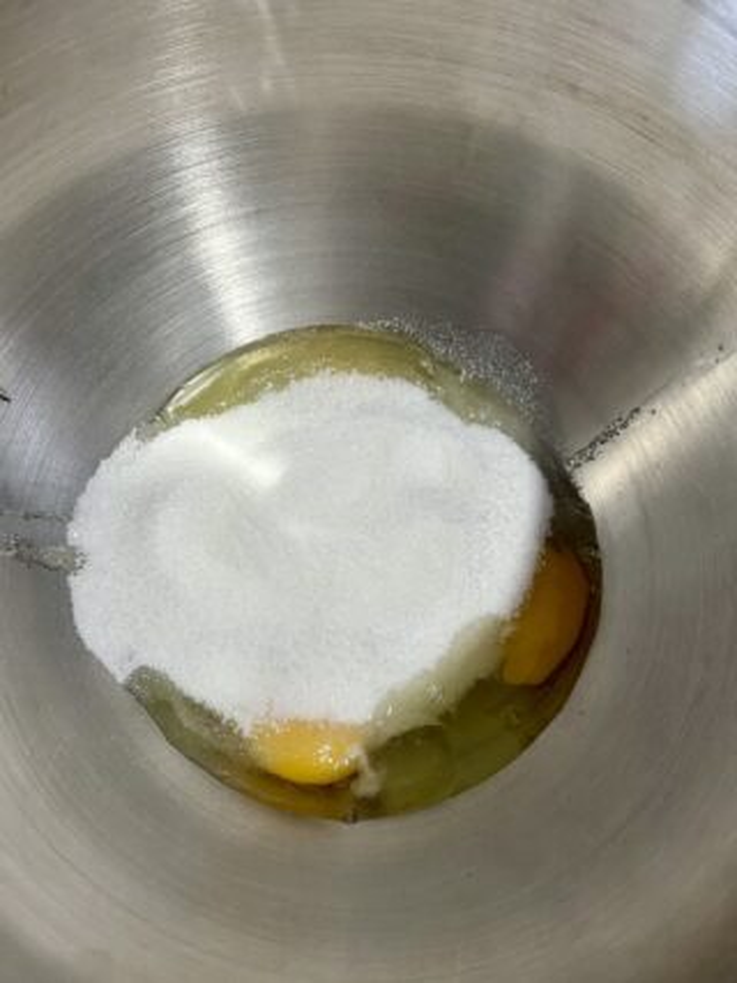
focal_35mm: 26
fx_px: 738
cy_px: 492
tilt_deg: -68.2
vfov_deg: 67.3
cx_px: 368
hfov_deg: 53.0
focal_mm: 5.7
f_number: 1.5
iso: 125
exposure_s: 1/100
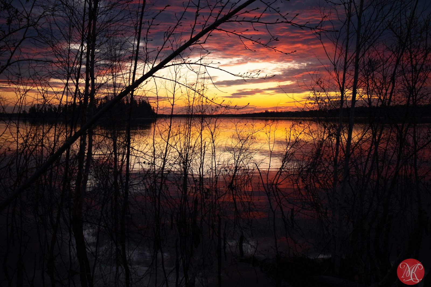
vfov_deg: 36.9
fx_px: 431
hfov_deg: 53.1
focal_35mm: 36
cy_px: 144
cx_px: 216
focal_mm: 24
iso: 400
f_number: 4.5
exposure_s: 1/170
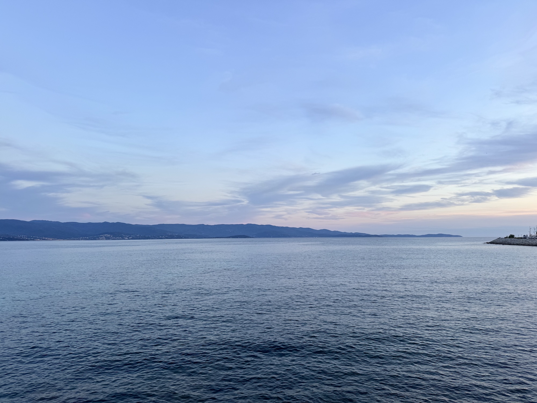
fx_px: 372
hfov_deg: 71.6
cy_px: 202
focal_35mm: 24
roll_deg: +0.7
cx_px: 268
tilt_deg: +5.0
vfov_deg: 56.8
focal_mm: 6.76
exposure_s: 1/121
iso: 64
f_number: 1.78
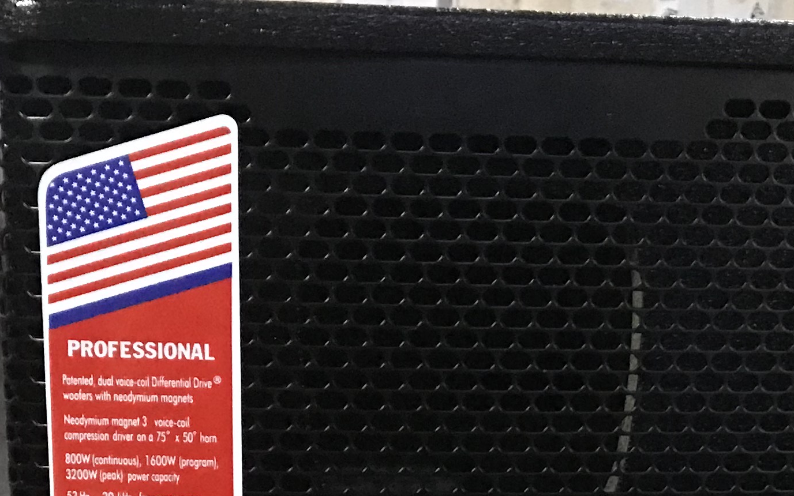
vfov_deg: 14.1
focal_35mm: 87
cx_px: 497
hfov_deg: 23.8
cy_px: 742
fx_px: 1883
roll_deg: -2.4
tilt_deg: -15.1
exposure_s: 1/4
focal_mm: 3.99
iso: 100
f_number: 1.8
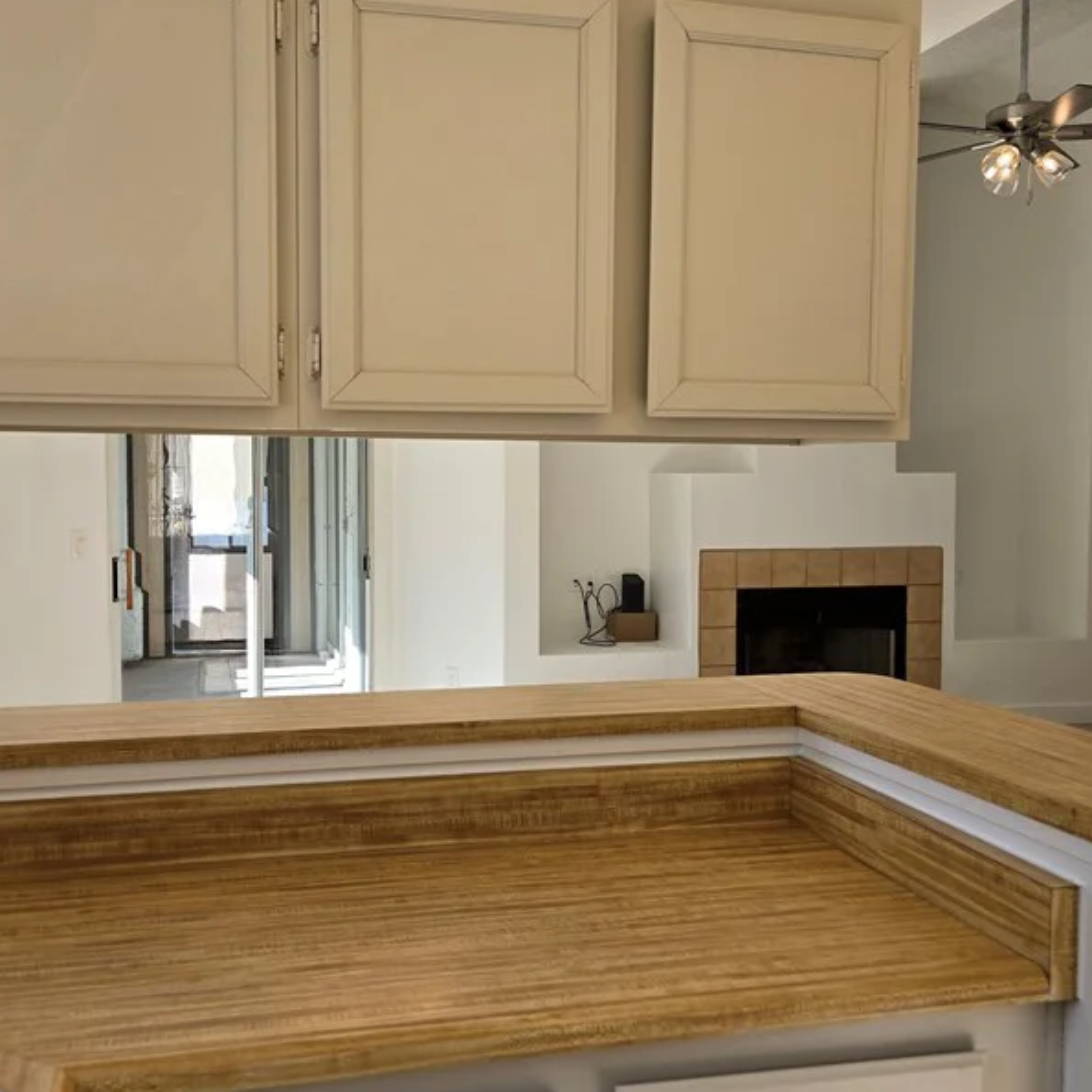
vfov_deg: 47.2
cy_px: 536
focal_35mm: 35
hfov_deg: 47.2
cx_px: 507
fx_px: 1249
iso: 80
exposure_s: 1/1087
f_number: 1.8
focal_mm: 5.4
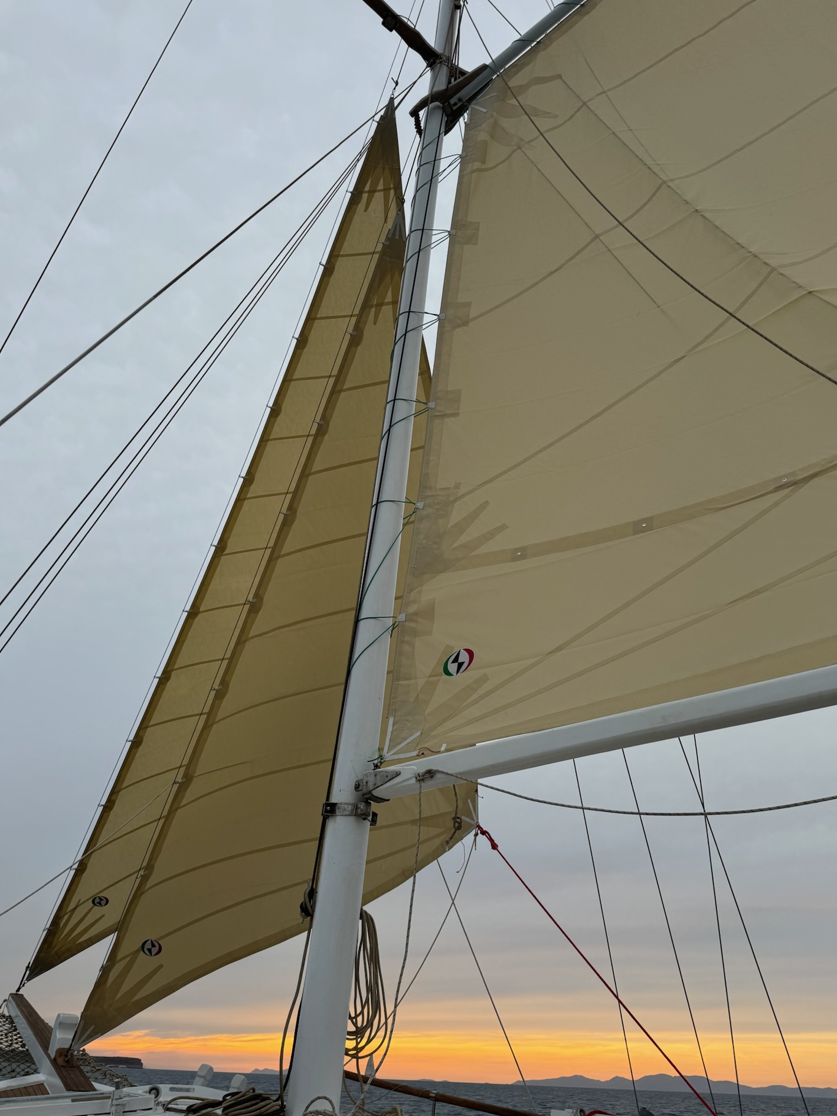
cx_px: 444
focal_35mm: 26
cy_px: 570
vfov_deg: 67.3
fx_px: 838
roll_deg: -1.9
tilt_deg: +31.8
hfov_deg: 53.0
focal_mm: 6.86
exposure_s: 1/572
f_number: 1.78
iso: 80
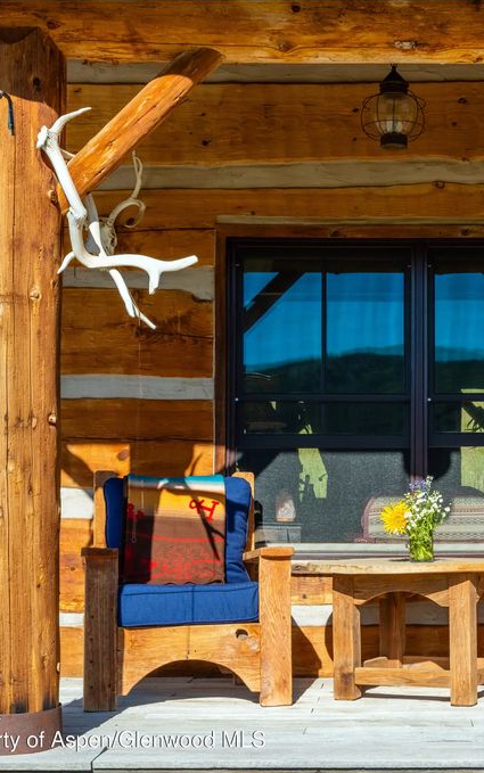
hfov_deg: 19.8
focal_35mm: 64
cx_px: 448
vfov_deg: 31.9
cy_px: 386
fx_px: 1354
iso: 400
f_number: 11
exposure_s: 1/6400
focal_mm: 41.8
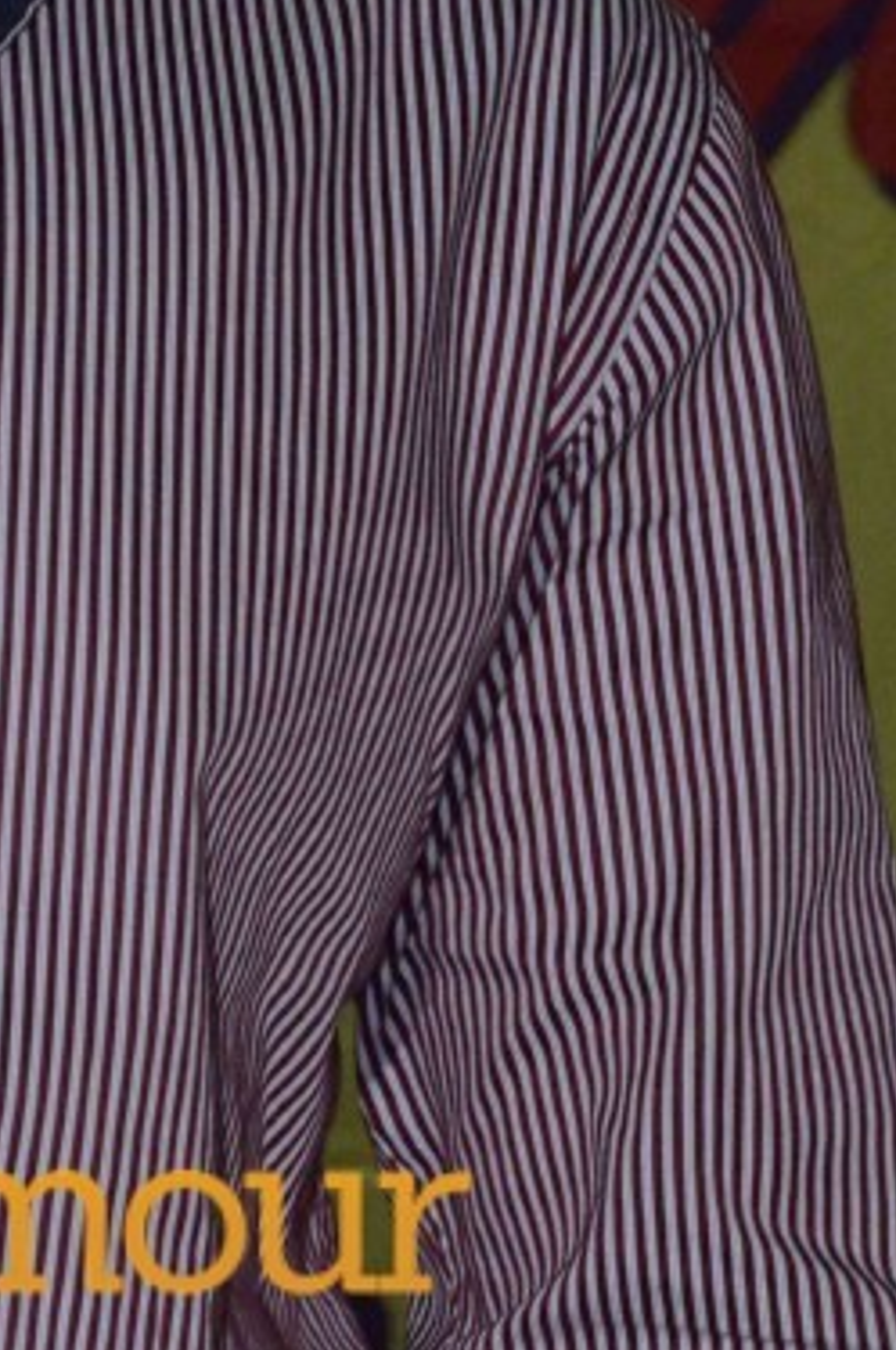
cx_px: -327
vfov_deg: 3.6
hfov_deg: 2.4
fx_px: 21562
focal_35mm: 576
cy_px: 508
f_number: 7.1
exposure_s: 1/160
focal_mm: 90
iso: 800
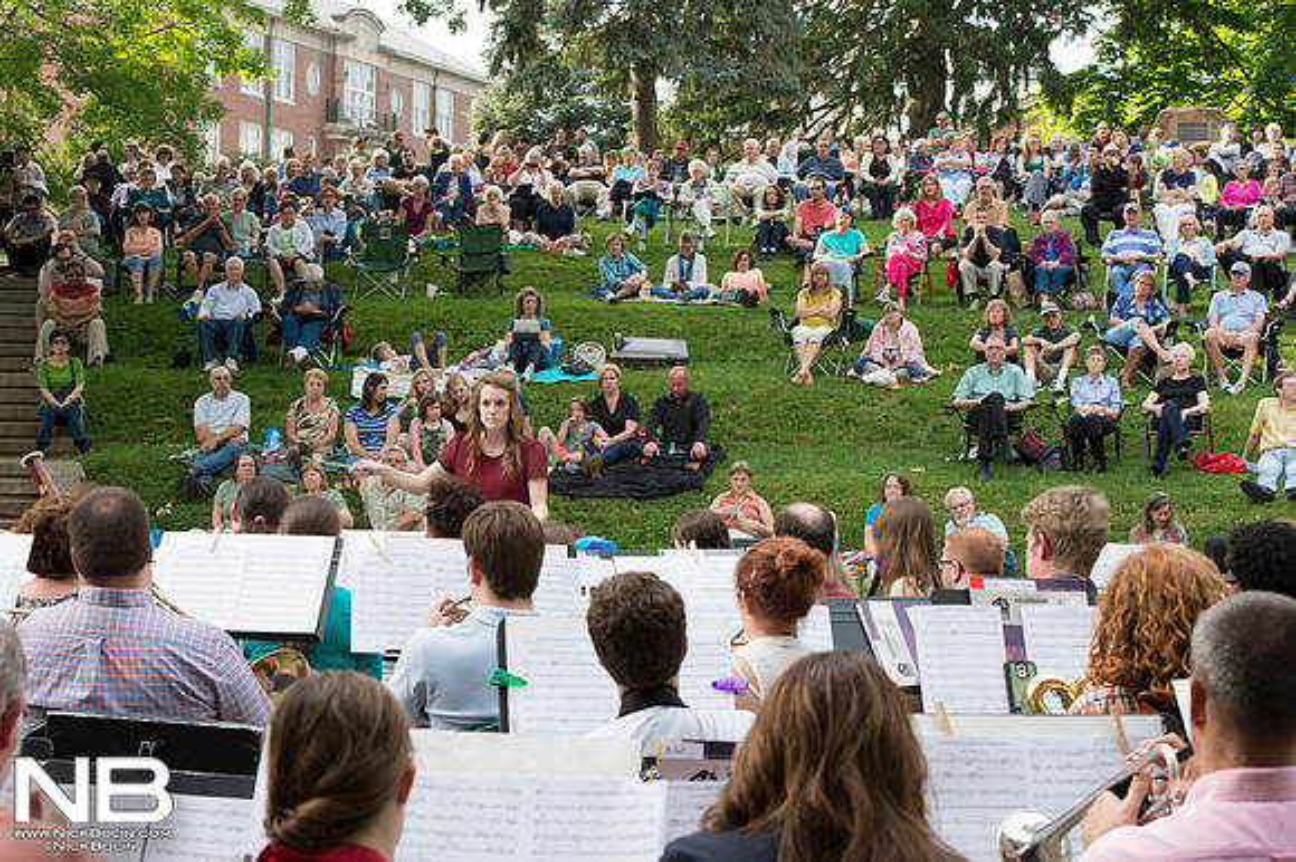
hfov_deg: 28.9
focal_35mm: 70
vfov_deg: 19.4
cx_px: 648
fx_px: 2518
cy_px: 431
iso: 2500
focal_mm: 70
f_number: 10
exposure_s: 1/250
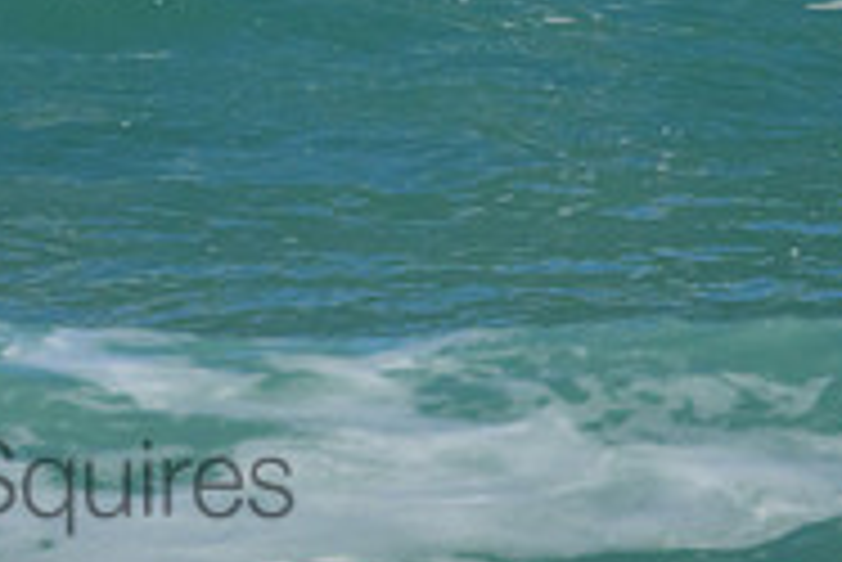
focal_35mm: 2485
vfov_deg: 0.6
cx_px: -54
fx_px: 58165
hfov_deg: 0.8
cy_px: -268
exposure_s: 1/2000
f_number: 11
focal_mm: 800
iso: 3200
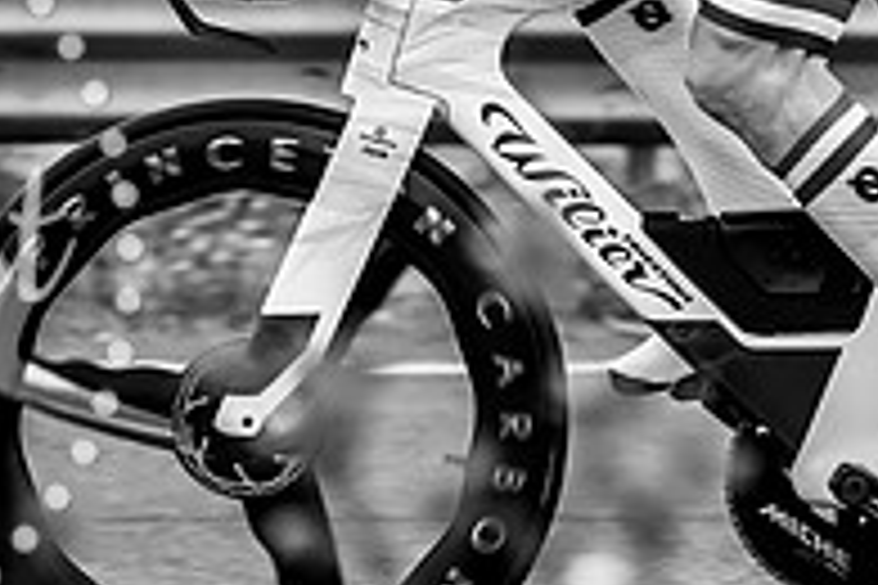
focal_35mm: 284
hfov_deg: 7.2
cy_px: 101
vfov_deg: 4.8
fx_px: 6926
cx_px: 279
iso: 100
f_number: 3.5
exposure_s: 1/800
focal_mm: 70
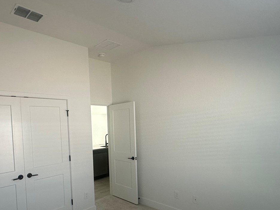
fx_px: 194
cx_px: 115
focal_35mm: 24
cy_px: 133
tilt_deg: -1.6
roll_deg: +2.0
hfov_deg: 71.0
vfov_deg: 56.1
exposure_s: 1/120
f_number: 2.2
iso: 200
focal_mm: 2.22
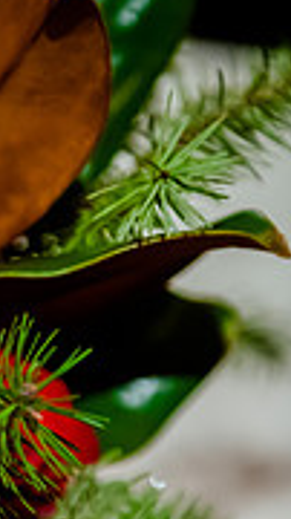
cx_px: -124
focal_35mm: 183
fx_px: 2515
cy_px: 467
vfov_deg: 11.7
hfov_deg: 6.5
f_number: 2.8
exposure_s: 1/80
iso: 3200
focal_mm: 70
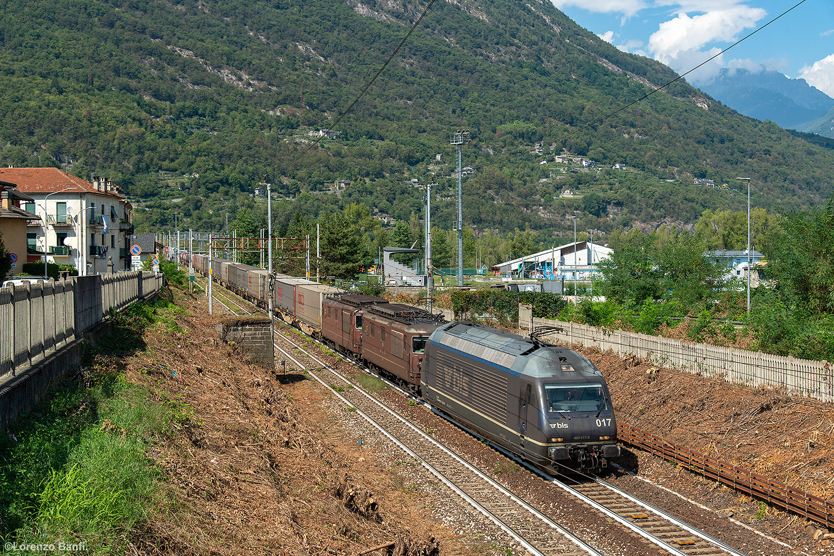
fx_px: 1112
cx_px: 417
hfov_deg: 41.1
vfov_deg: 28.1
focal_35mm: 48
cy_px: 278
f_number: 7.1
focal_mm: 48
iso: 250
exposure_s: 1/800
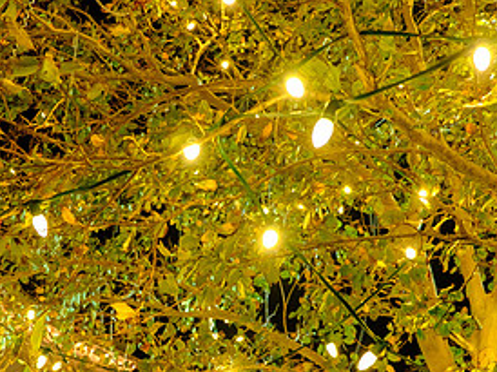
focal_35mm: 55
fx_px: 789
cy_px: 320
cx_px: 216
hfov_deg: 34.9
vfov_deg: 25.8
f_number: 2.8
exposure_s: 1/30
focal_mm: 18
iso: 2000
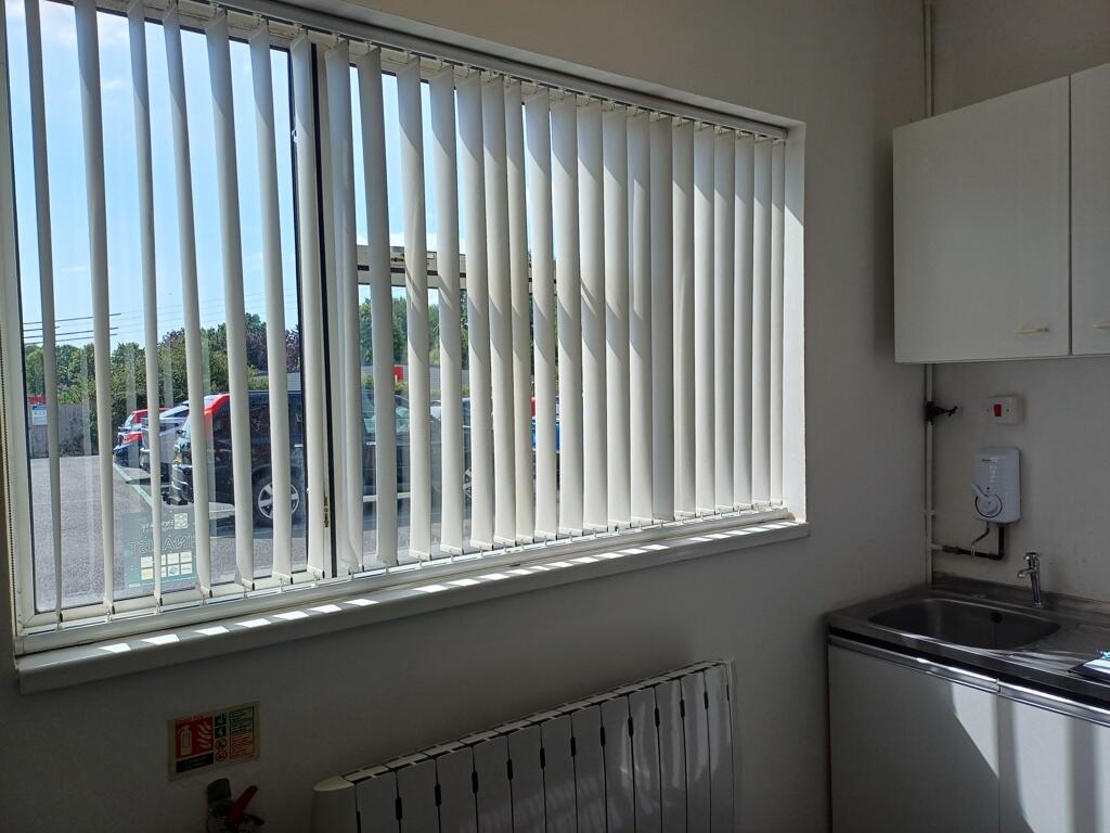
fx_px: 802
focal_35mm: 25
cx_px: 555
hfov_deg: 69.4
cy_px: 416
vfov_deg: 54.9
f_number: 1.8
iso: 50
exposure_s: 1/962
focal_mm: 4.65
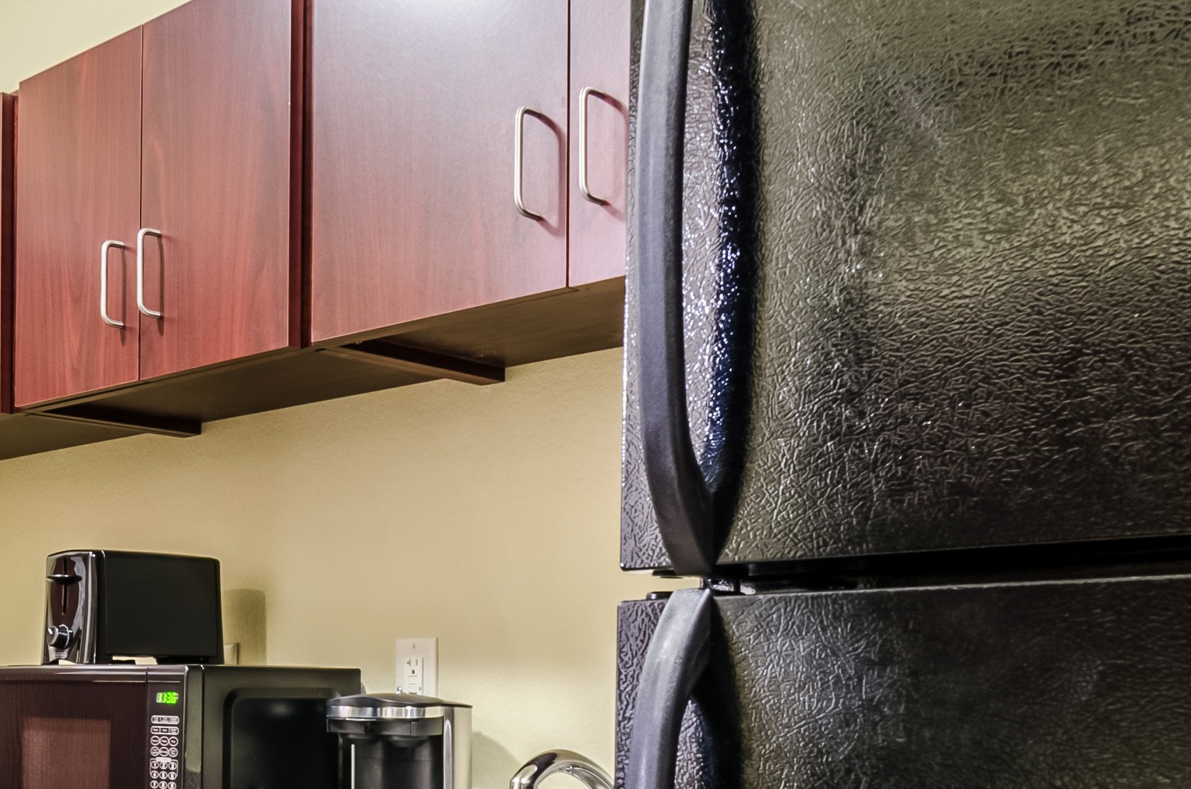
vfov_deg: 26.9
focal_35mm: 48
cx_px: 346
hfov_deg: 40.0
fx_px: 1600
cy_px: 676
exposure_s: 1/1.67
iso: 320
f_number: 8
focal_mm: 11
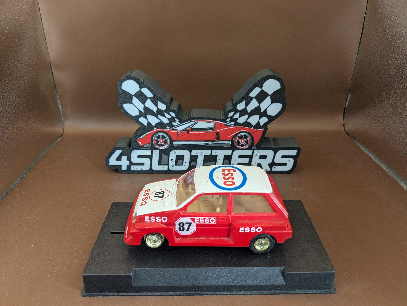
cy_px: 153
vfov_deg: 51.4
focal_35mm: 27
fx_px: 317
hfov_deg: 65.3
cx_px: 204
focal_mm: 4.38
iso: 66
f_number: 1.73
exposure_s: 1/99.9
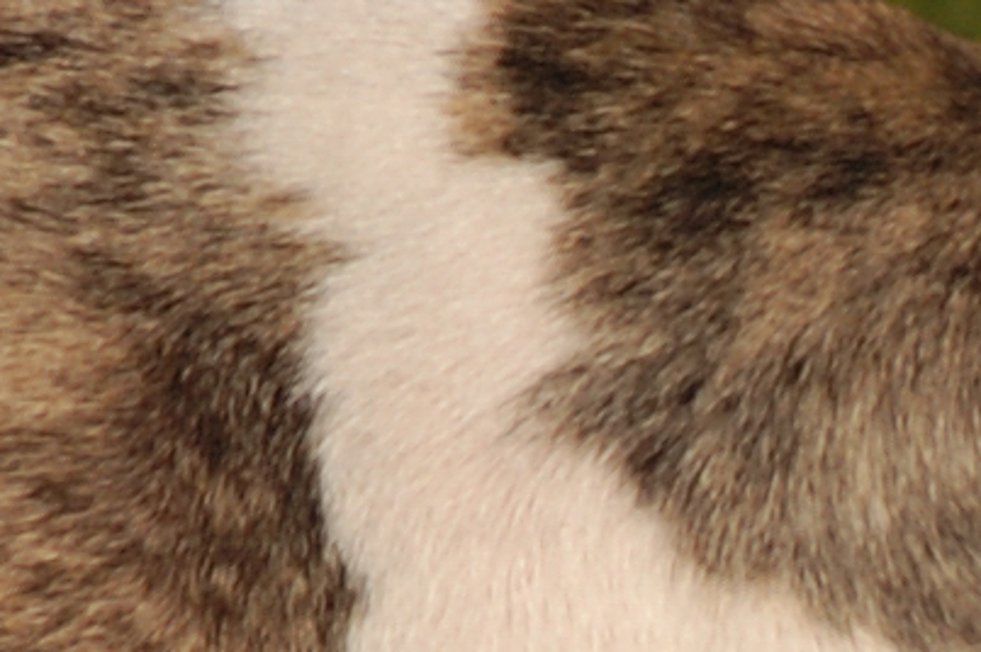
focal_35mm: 1624
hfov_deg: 1.3
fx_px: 44210
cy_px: 1761
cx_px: 1794
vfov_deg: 0.8
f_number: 8
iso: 200
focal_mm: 145
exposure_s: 1/400
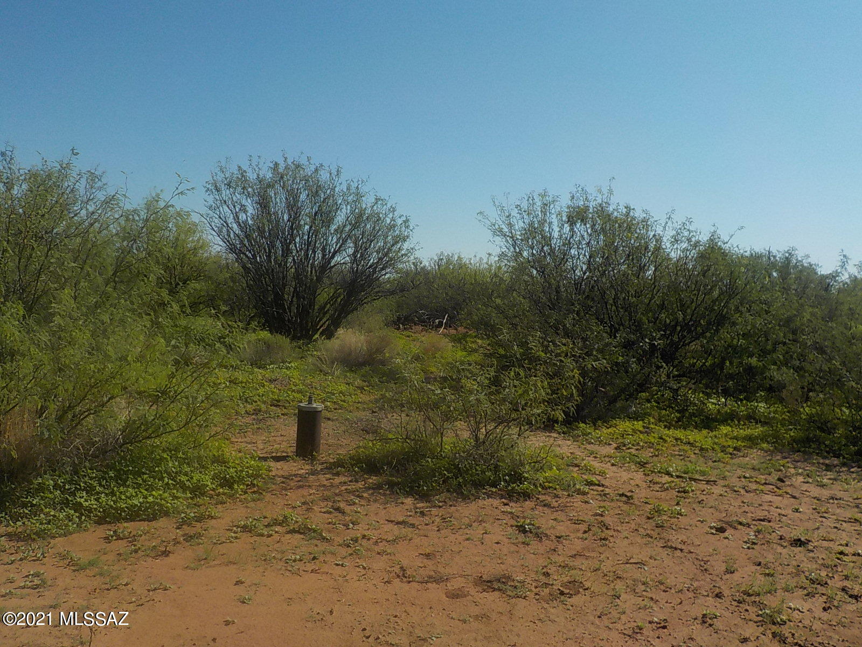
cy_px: 324
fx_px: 747
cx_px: 431
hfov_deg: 60.0
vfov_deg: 46.8
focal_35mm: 30
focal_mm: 4.1
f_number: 3.3
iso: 125
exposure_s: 1/1600
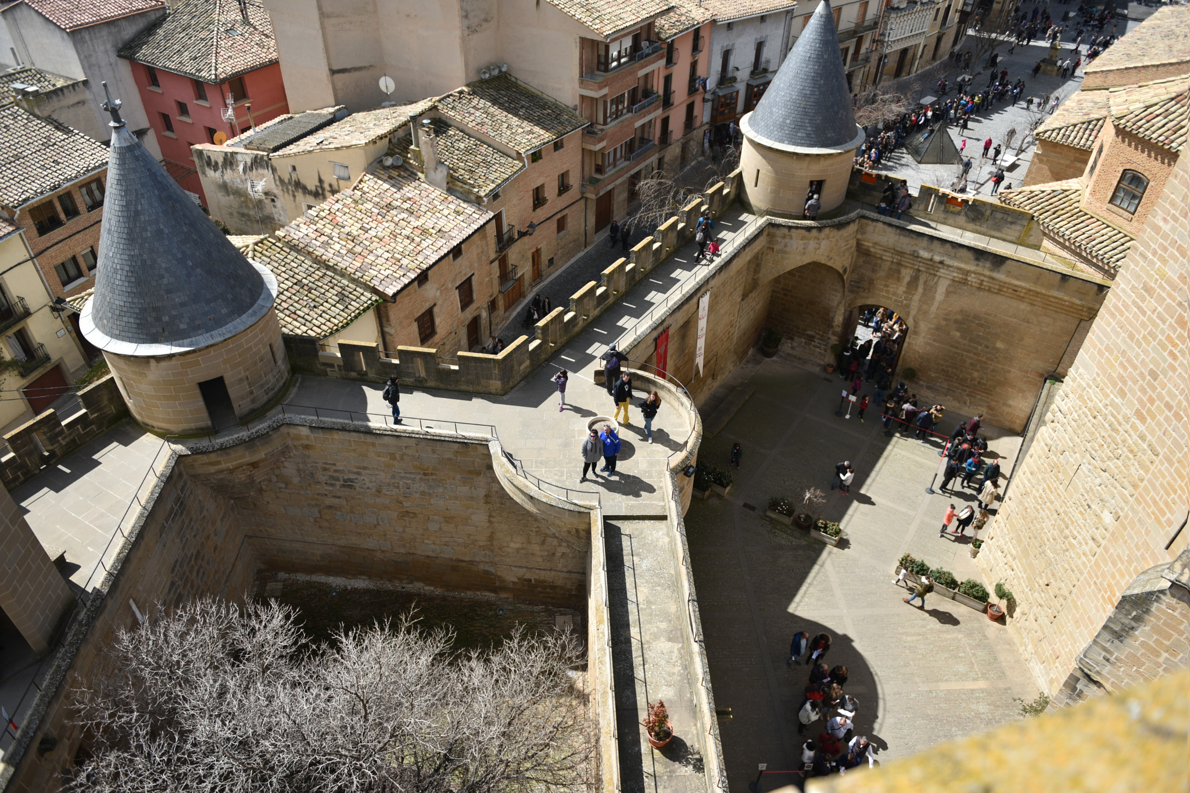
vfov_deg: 53.1
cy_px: 396
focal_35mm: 24
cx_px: 595
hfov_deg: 73.7
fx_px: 793
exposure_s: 1/2000
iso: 100
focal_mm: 24
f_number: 3.2
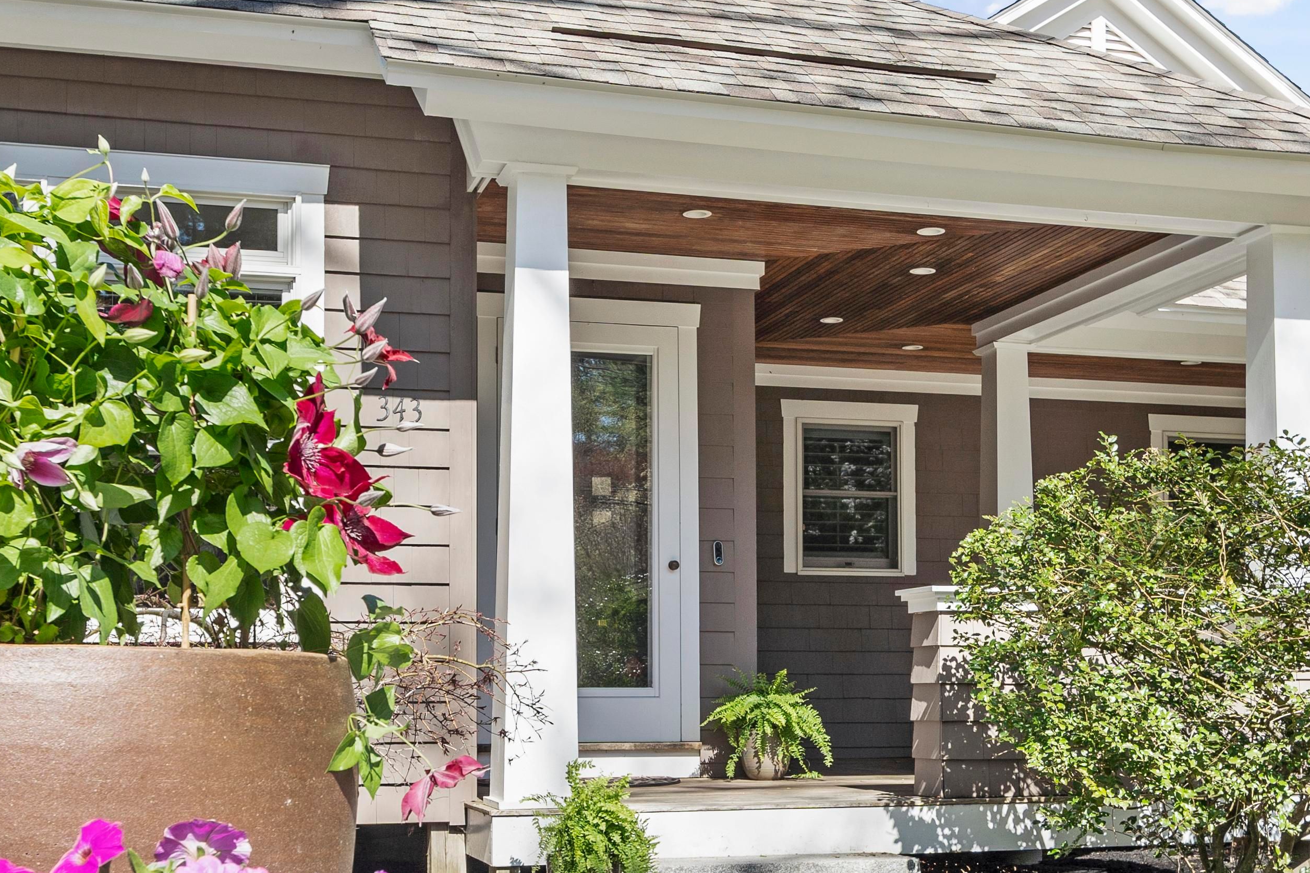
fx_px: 1710
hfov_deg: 41.9
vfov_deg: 28.5
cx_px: 664
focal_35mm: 47
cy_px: 579
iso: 100
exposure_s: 1/125
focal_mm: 20
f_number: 8
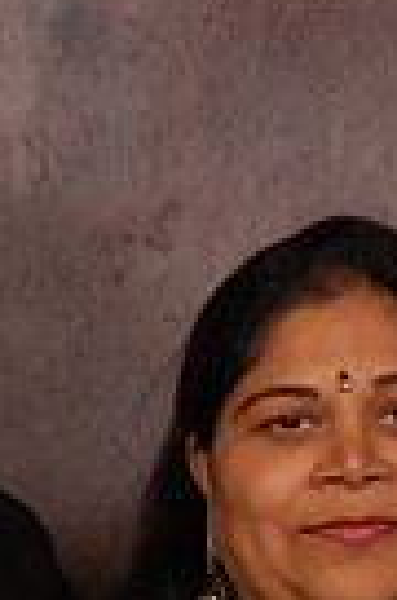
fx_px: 3726
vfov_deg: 9.0
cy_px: 825
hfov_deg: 6.1
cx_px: -4
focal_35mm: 224
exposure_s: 1/200
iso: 400
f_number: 5.6
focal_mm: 35
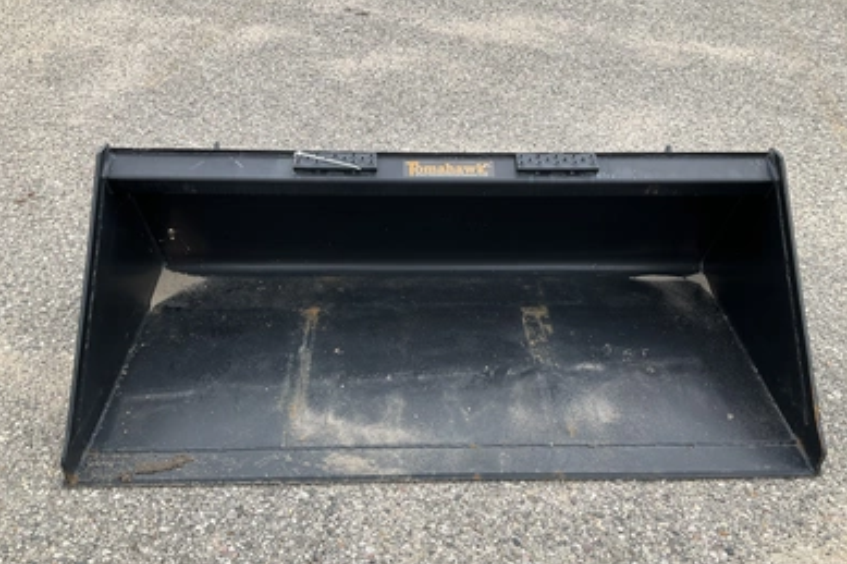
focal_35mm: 31
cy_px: 296
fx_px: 729
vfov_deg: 42.3
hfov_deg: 60.3
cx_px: 431
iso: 25
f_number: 1.8
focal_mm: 3
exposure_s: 1/380
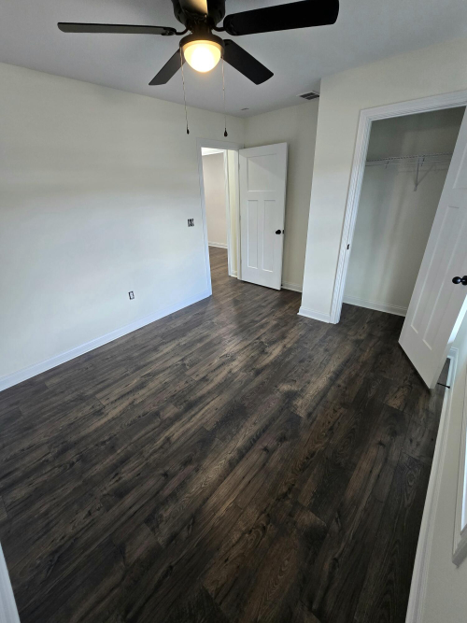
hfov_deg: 89.9
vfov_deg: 106.2
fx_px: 234
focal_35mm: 13
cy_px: 312
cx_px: 234
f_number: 2.2
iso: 160
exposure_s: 1/60.2
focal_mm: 2.2
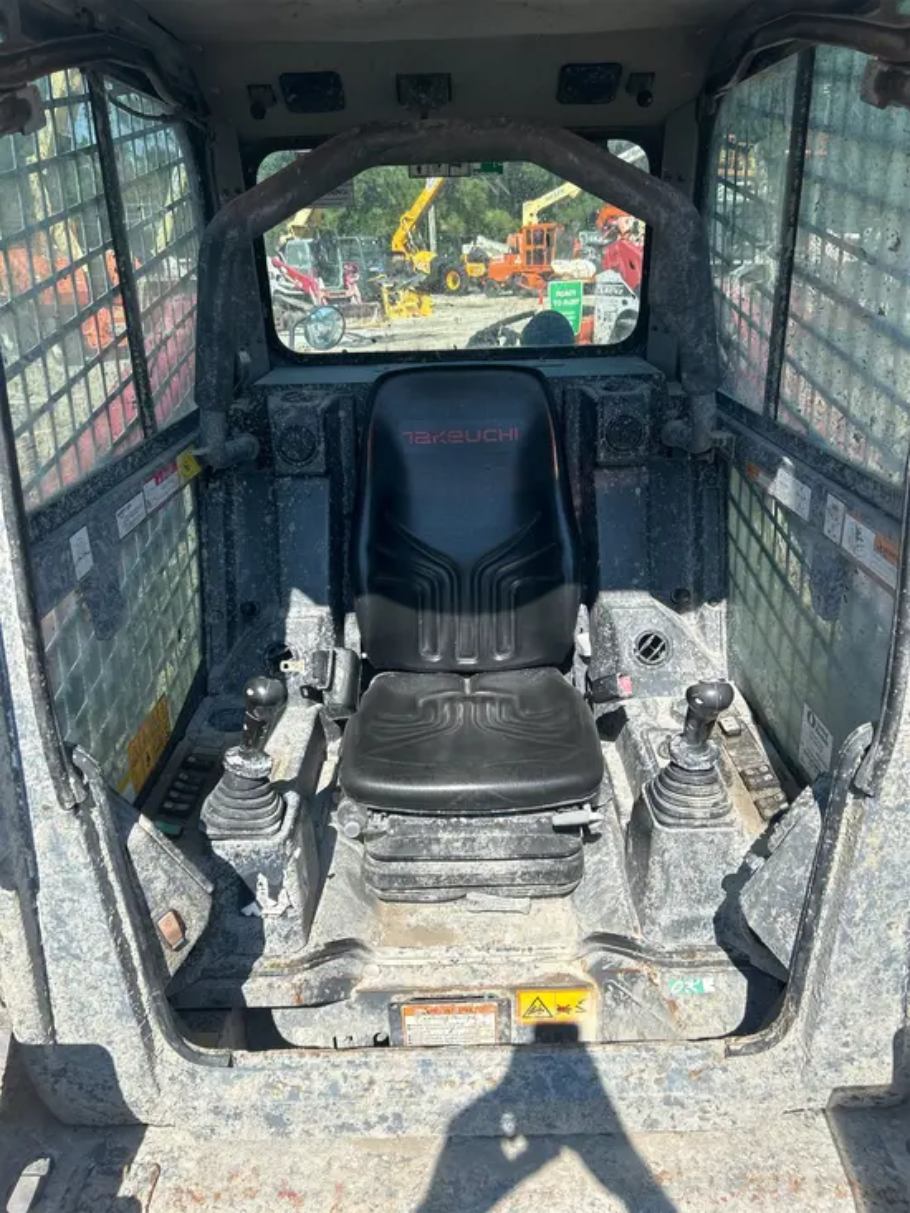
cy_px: 606
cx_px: 455
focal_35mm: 26
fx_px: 911
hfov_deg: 53.1
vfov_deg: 67.3
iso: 50
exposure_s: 1/2632
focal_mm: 5.7
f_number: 1.5
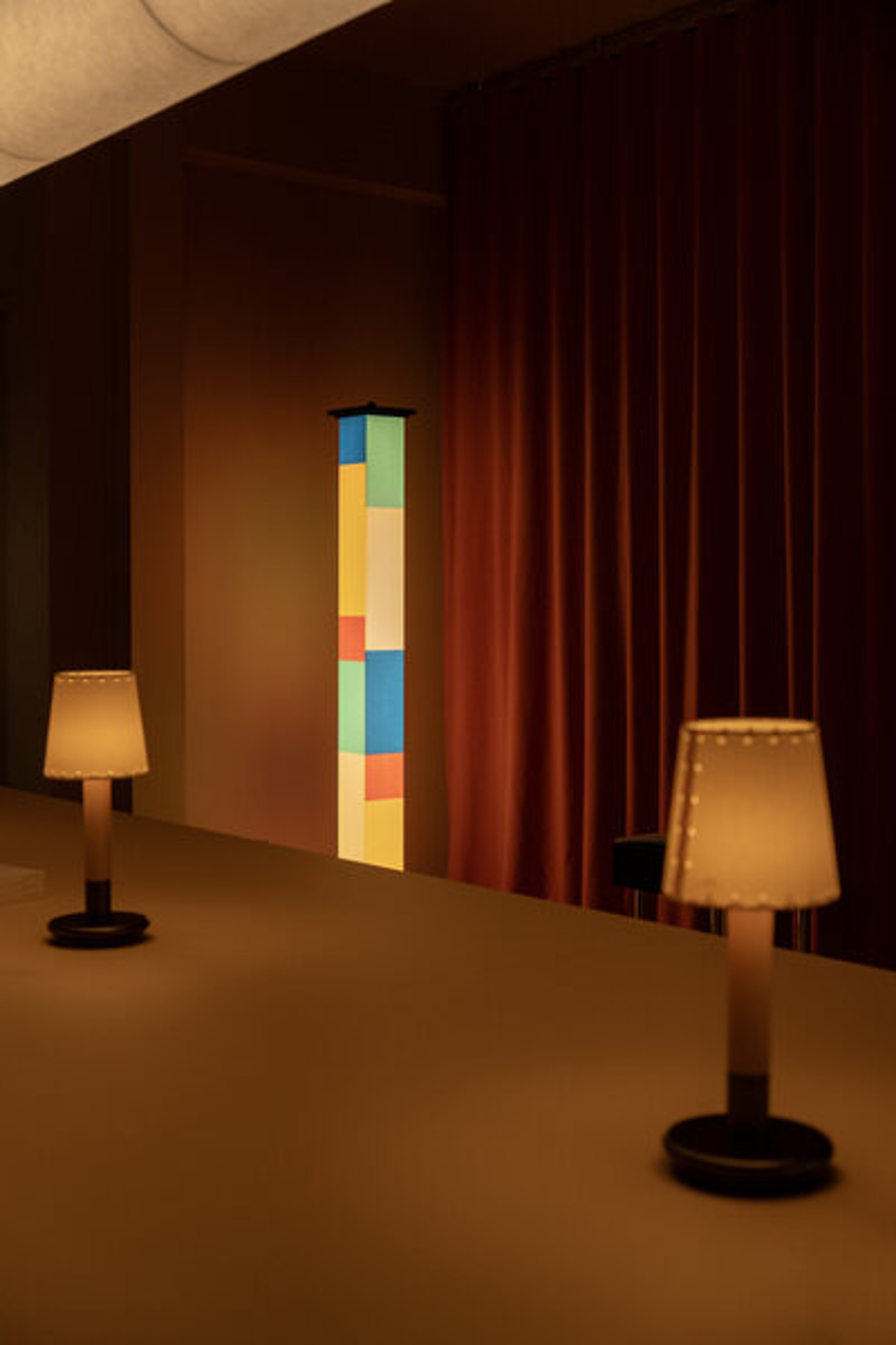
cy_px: 672
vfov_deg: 45.1
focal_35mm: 43
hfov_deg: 30.9
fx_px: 1618
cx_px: 448
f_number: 3.2
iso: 1600
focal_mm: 28.9
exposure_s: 1/160
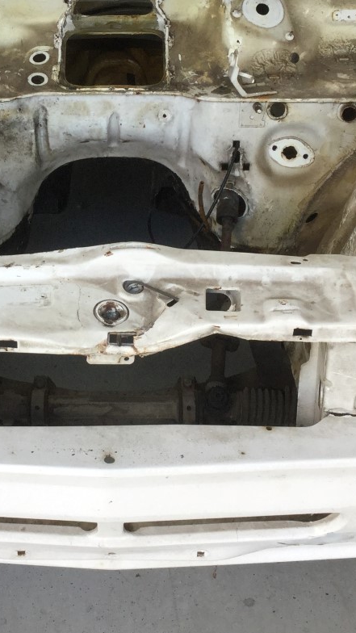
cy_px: 241
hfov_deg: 19.3
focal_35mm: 62
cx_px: 94
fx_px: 1040
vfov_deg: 33.7
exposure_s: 1/100
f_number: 2.4
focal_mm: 3.3
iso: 32
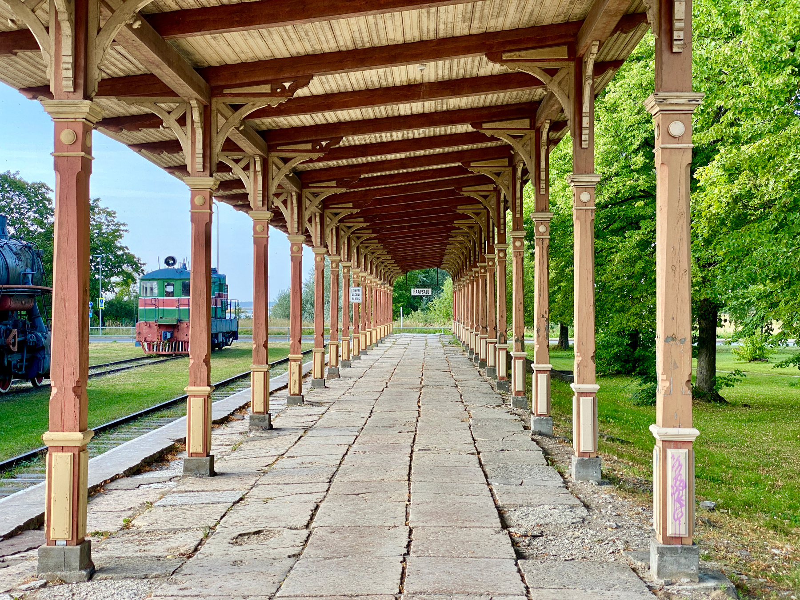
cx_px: 400
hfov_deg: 36.8
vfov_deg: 28.0
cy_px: 300
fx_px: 1202
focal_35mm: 52
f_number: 2
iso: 20
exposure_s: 1/184
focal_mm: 6
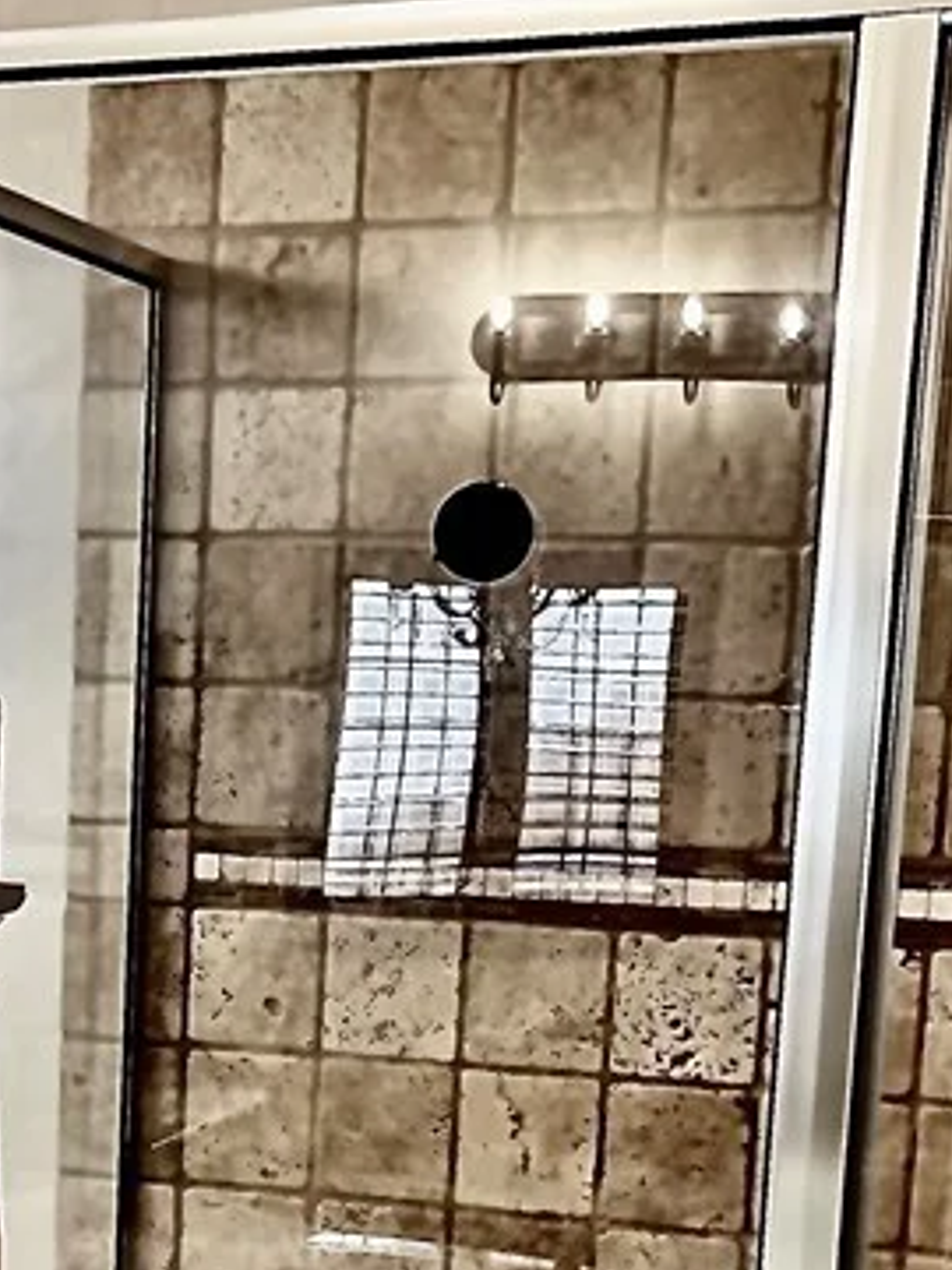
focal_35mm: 74
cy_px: 1143
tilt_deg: -10.4
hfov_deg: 19.5
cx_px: 95
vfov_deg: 25.5
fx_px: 2714
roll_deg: +0.1
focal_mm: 5.1
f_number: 1.6
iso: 80
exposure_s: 1/120
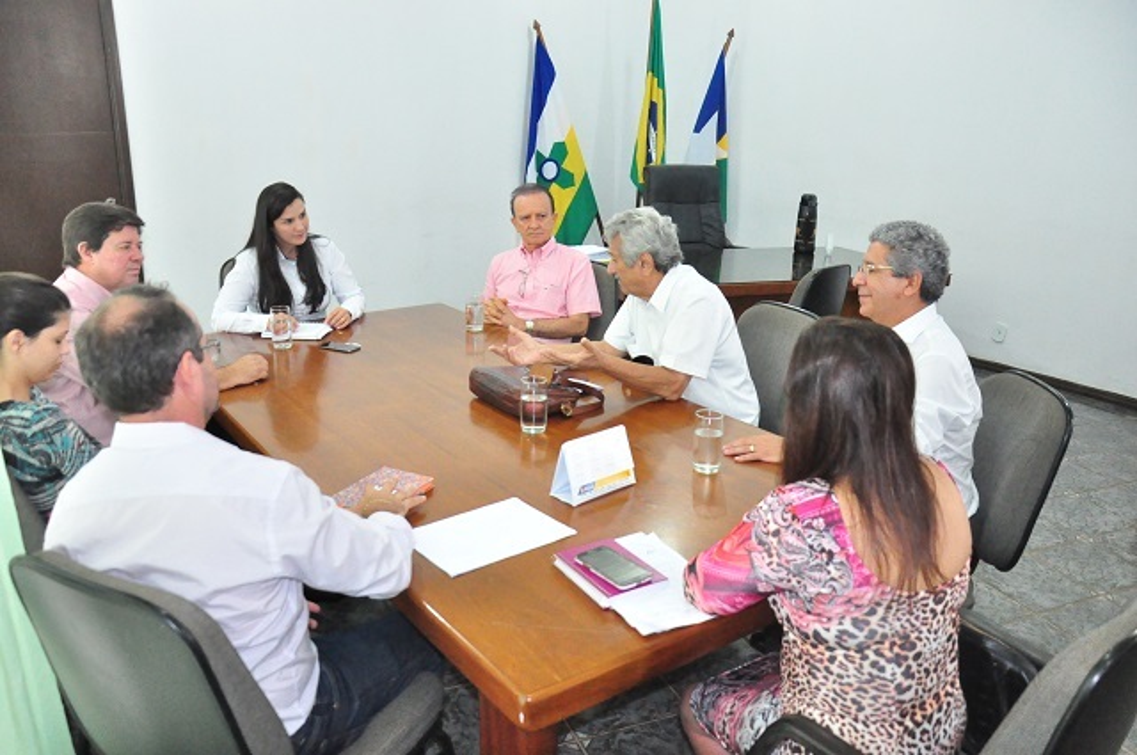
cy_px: 378
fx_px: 852
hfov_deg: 67.4
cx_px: 568
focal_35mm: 27
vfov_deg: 47.8
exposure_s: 1/200
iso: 3200
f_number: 4
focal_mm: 18
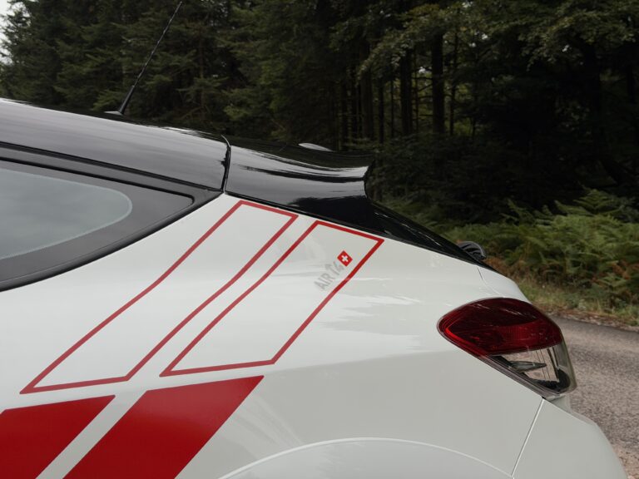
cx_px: 320
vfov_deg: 30.3
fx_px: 886
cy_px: 240
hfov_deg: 39.7
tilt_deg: -0.9
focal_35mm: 48
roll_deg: +1.6
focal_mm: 6.76
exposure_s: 1/819
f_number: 1.78
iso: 64
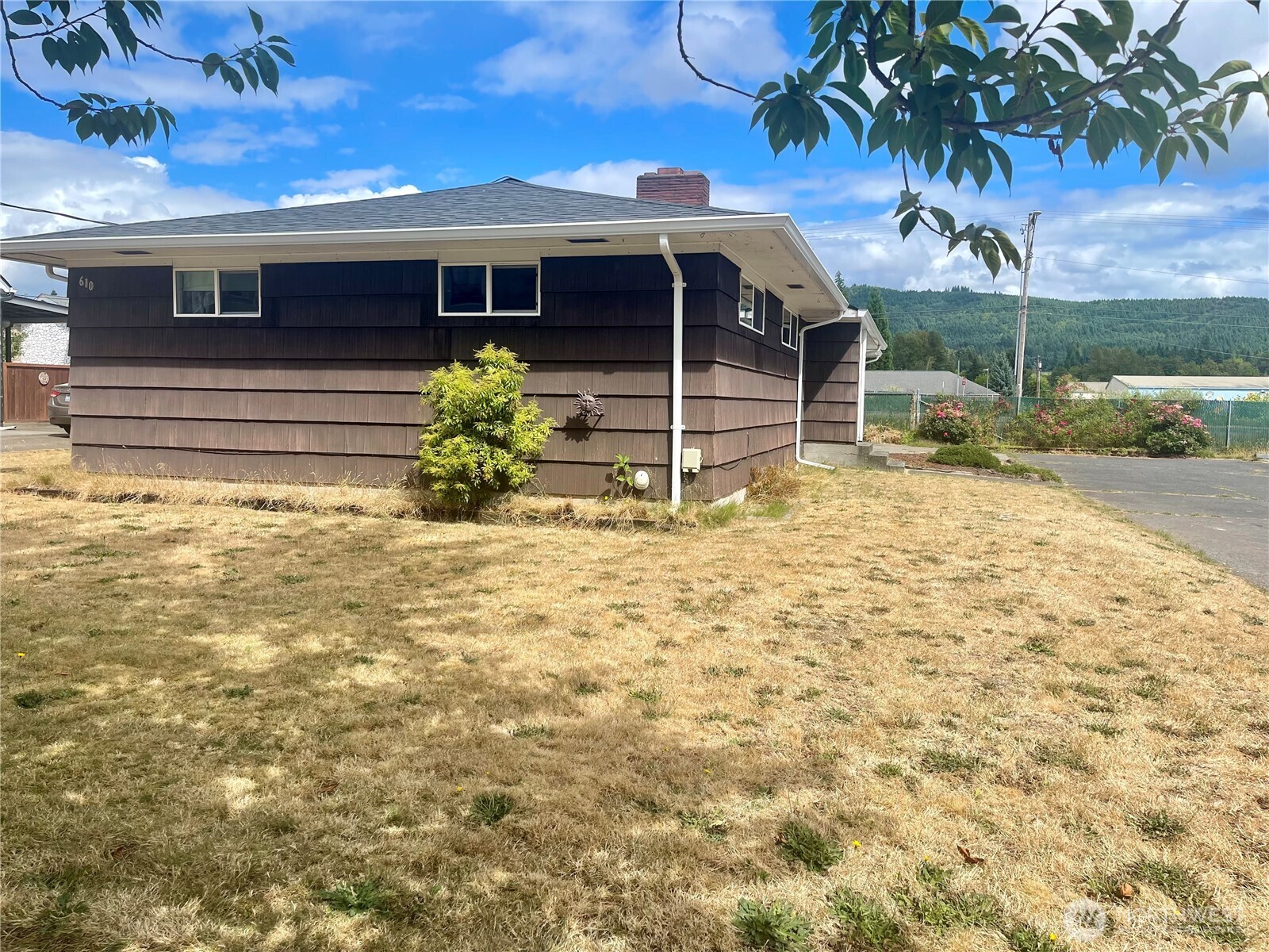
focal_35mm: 25
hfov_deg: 69.4
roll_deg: -2.0
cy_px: 476
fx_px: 916
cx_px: 634
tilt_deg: -4.8
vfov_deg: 54.9
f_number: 1.6
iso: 32
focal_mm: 5.1
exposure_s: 1/3086
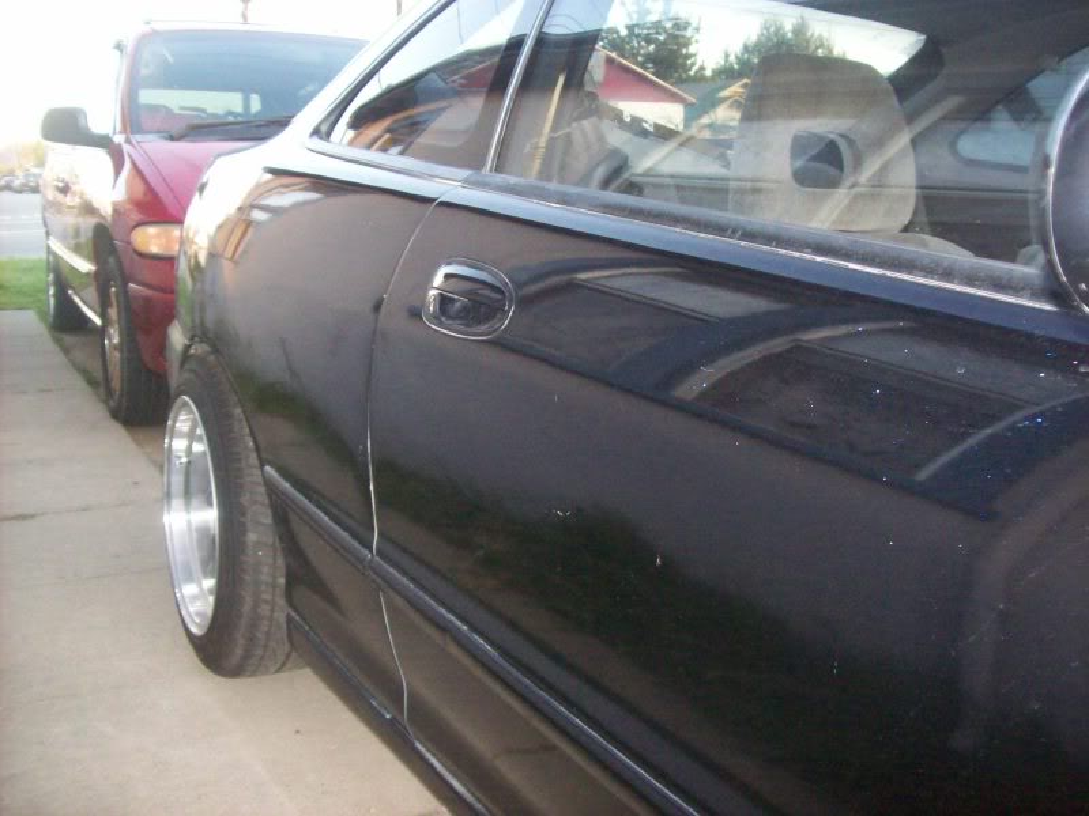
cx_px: 544
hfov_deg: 51.4
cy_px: 408
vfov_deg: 39.7
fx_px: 1133
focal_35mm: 36
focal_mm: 6
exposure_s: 1/128
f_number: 2.7
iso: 400
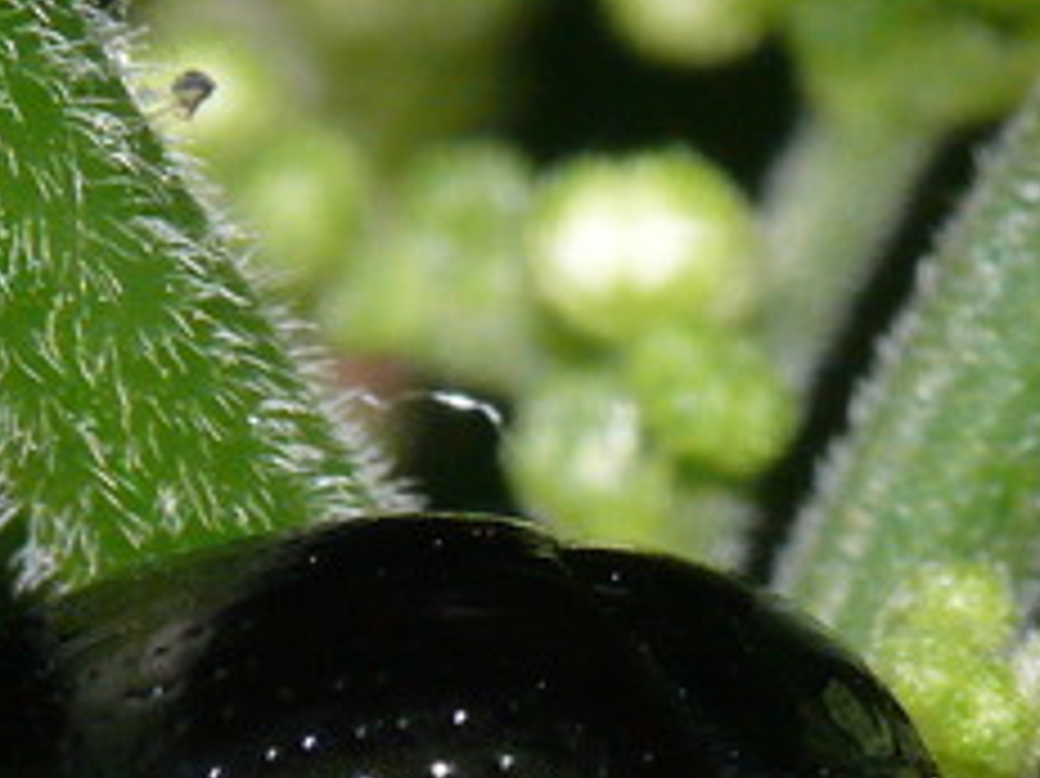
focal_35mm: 1161
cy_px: 832
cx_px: 497
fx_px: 34863
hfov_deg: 1.7
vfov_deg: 1.3
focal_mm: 66.4
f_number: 11
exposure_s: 1/160
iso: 200
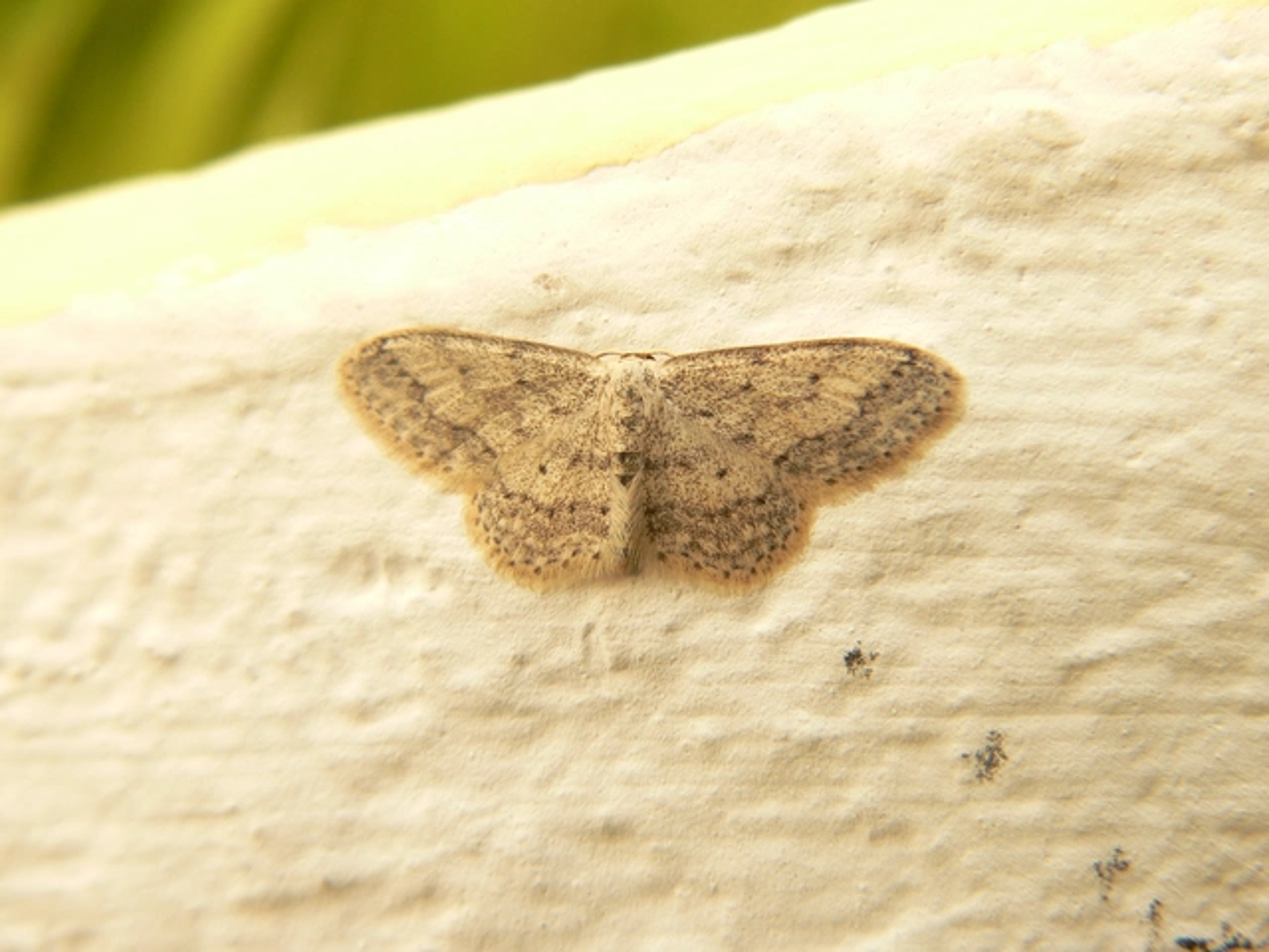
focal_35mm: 84
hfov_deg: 23.3
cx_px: 634
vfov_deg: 17.6
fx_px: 3079
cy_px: 476
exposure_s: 1/125
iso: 100
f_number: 4
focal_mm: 14.1
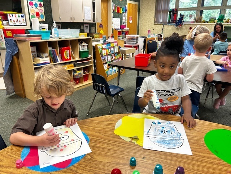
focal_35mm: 26
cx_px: 116
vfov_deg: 53.1
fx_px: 174
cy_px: 87
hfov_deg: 67.3
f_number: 1.5
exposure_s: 1/120
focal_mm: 5.7
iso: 125
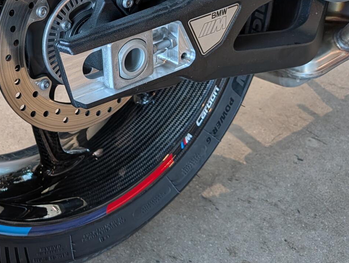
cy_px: 47
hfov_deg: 35.6
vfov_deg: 28.5
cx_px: 26
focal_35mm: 50
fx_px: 505
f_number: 1.68
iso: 44
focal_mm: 6.9
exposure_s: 1/120
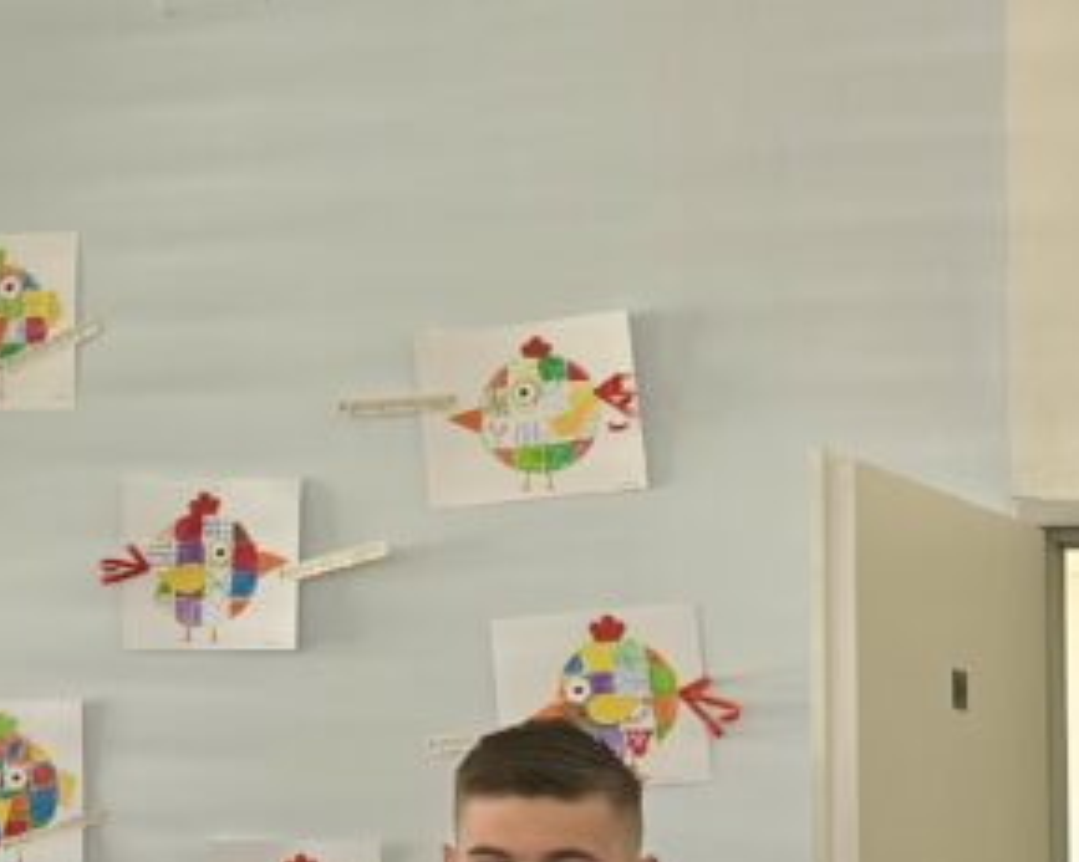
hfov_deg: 13.7
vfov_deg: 11.4
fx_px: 4310
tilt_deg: +5.4
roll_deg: +0.1
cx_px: -332
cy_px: 530
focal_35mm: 135
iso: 80
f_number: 1.6
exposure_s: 1/50
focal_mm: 5.96
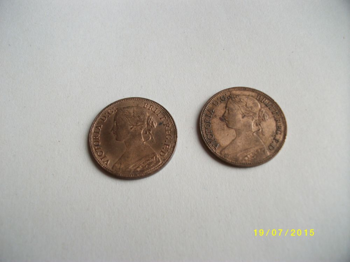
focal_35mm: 31
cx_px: 175
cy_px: 131
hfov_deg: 58.4
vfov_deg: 45.4
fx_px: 313
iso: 80
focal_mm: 5.7
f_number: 2.9
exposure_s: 1/54.7
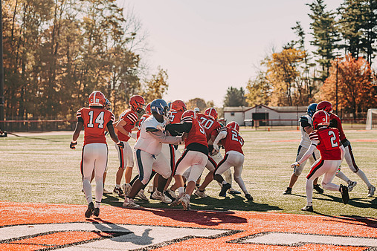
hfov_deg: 19.8
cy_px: 130
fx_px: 1079
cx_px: 178
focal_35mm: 103
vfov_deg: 13.3
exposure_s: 1/2500
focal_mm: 90
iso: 250
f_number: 3.2
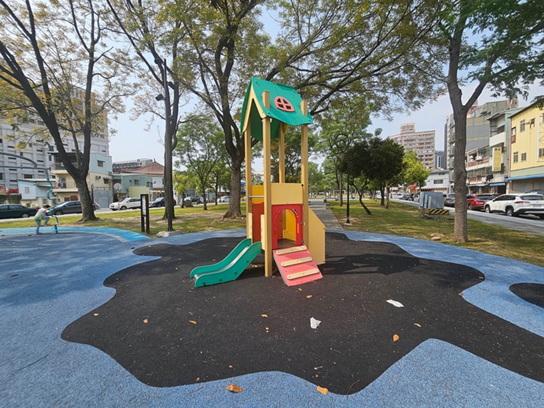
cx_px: 272
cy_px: 204
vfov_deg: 89.9
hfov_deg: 106.2
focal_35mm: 13
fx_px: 204
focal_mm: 2.2
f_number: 2.2
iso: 50
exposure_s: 1/1601
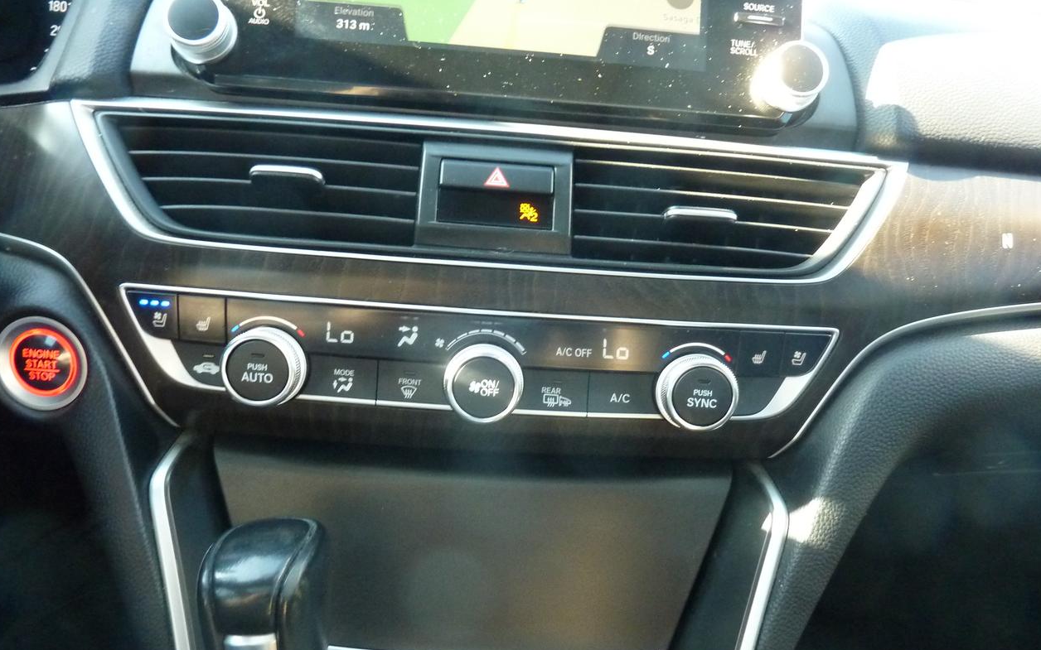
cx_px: 520
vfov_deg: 45.8
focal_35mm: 27
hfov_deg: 68.4
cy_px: 383
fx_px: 766
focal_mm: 4.1
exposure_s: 1/30
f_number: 3.3
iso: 400
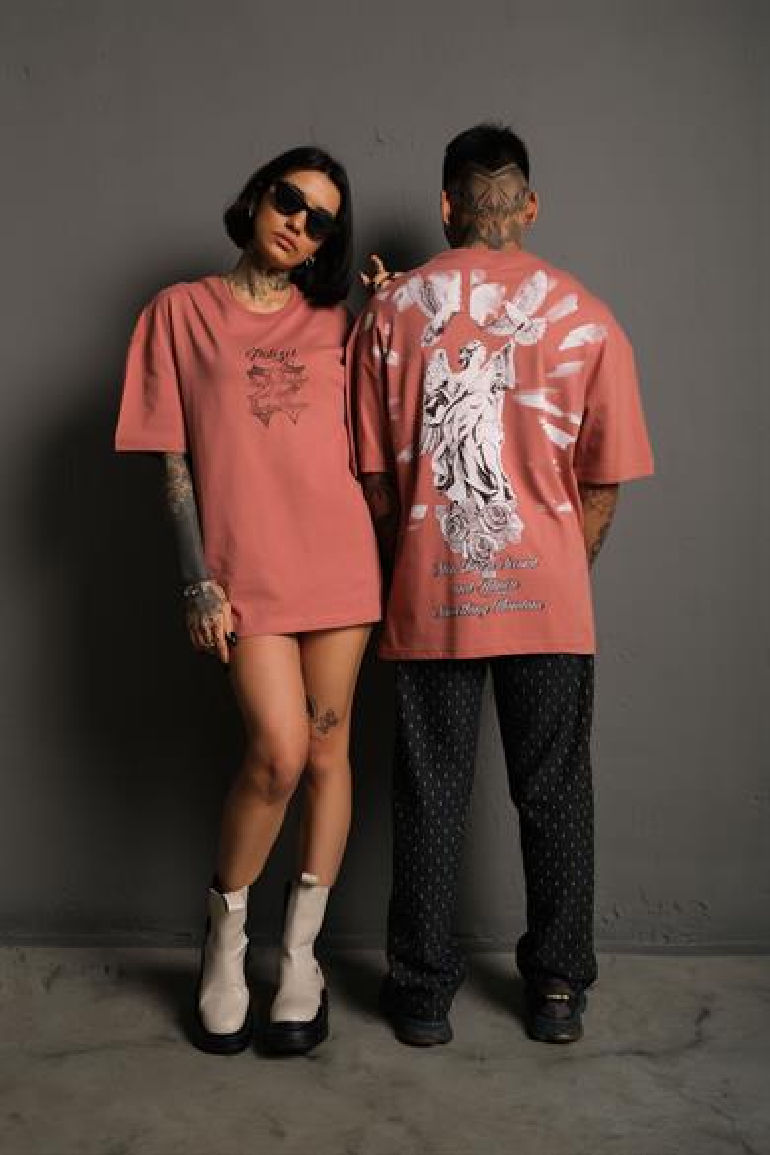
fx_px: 1027
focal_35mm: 32
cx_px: 385
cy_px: 578
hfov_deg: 41.1
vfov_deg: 58.7
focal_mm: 21.4
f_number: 5
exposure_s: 1/160
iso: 160
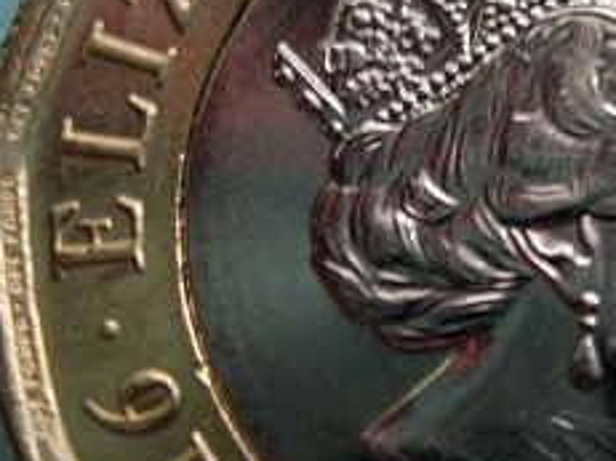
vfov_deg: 11.6
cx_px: 565
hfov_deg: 15.2
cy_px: 293
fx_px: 2277
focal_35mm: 128
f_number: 2.8
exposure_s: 1/15.1
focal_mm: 7.8
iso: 200
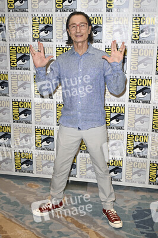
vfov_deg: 42.8
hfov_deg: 29.2
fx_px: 303
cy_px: 119
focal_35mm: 46
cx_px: 79
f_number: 6.3
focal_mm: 46
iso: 2000
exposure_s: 1/250
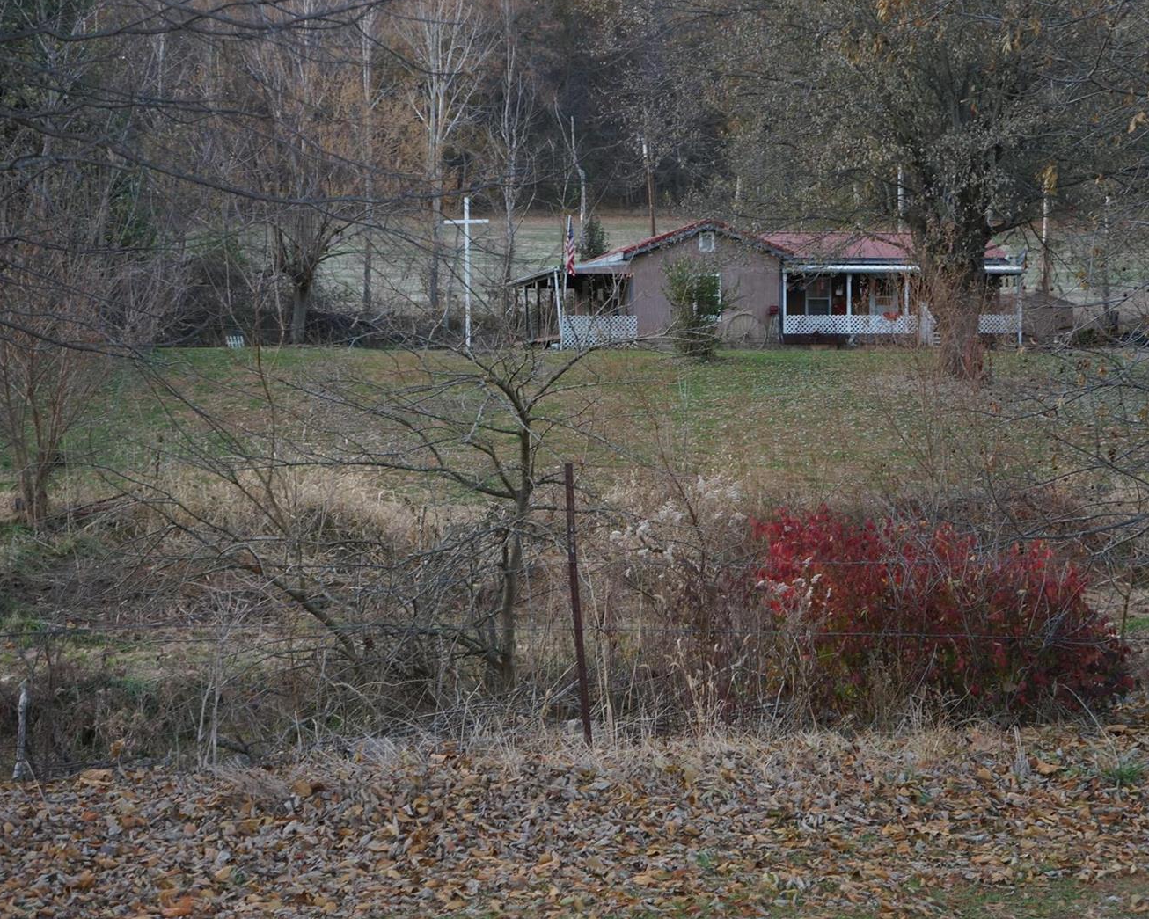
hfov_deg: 30.5
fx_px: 2109
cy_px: 458
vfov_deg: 24.6
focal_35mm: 62
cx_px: 560
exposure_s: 1/160
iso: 500
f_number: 4.5
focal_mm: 36
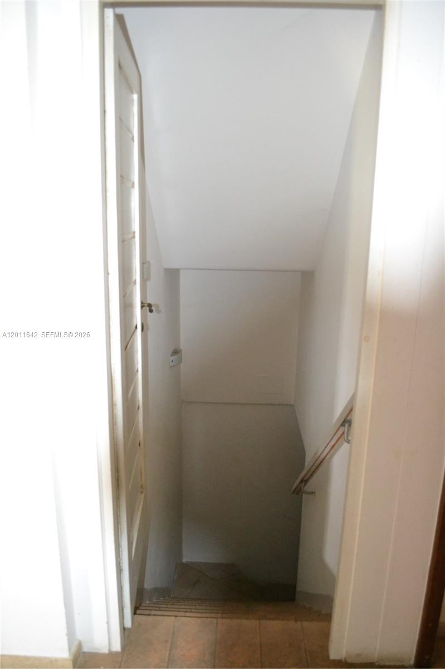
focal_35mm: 27
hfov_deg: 47.9
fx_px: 501
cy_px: 334
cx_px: 222
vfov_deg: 67.4
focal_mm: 18
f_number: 3.5
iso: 3200
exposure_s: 1/60
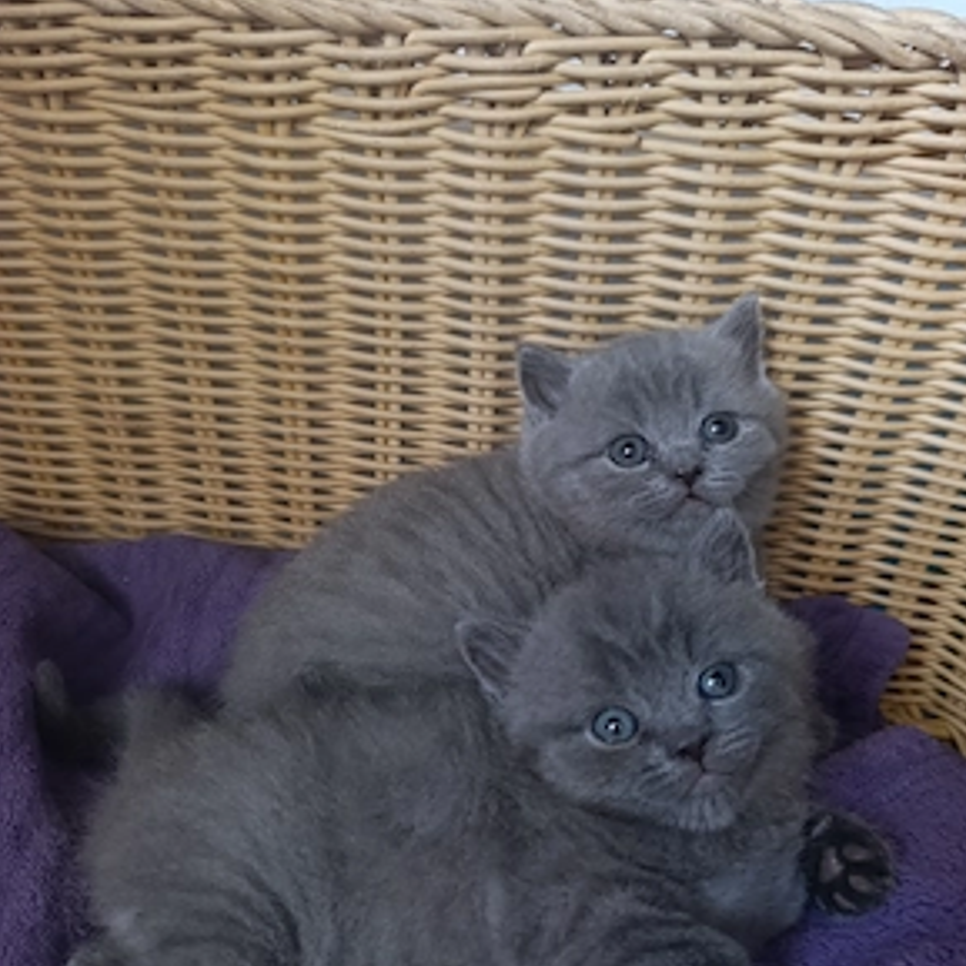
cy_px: 555
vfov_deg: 57.1
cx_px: 498
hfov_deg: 57.3
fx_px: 884
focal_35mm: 28
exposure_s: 1/25
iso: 1250
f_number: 1.6
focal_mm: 6.14
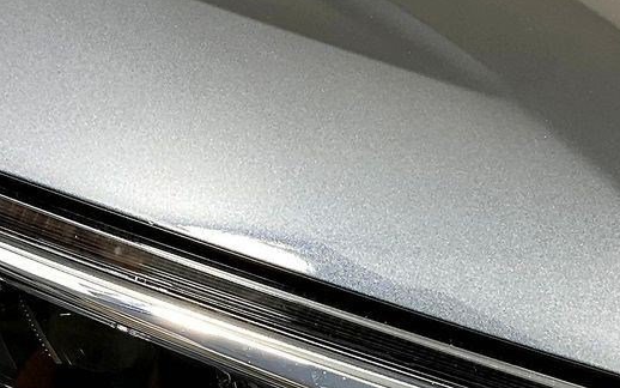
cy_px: 369
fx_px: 1606
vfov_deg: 13.6
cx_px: 171
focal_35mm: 95
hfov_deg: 21.7
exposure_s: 1/120
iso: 64
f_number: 1.8
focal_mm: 3
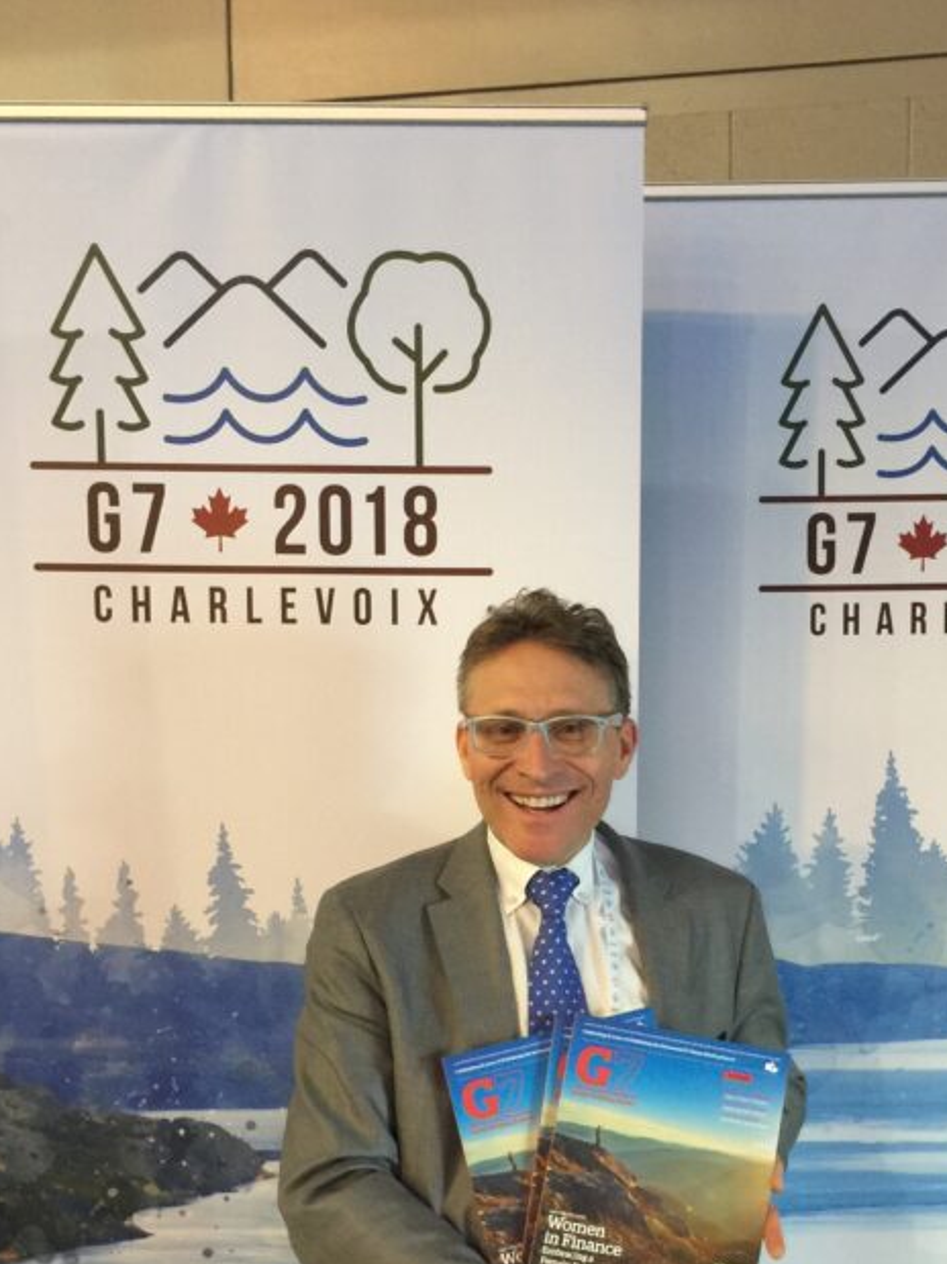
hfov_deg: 30.1
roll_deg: -0.5
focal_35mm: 48
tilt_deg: -3.9
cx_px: 614
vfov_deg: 39.0
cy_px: 878
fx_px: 1751
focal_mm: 4.15
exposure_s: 1/4
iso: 64
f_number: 2.2
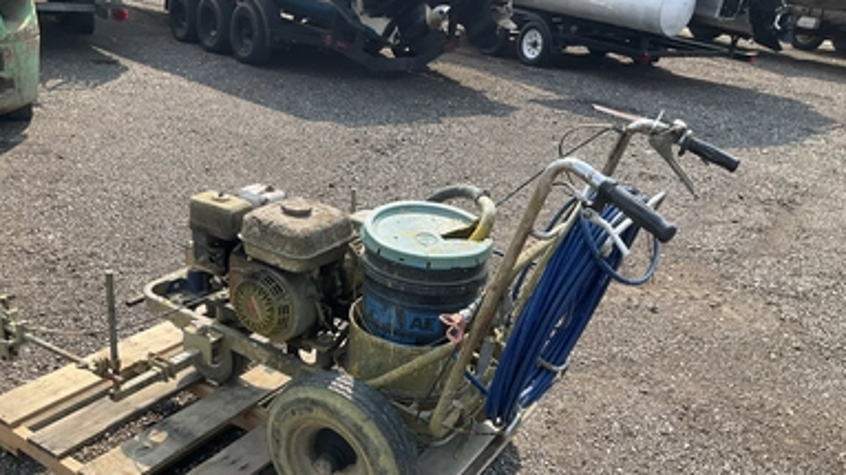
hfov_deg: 59.5
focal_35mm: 33
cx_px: 406
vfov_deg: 35.2
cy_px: 325
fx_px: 740
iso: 25
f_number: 1.8
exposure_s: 1/719
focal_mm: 3
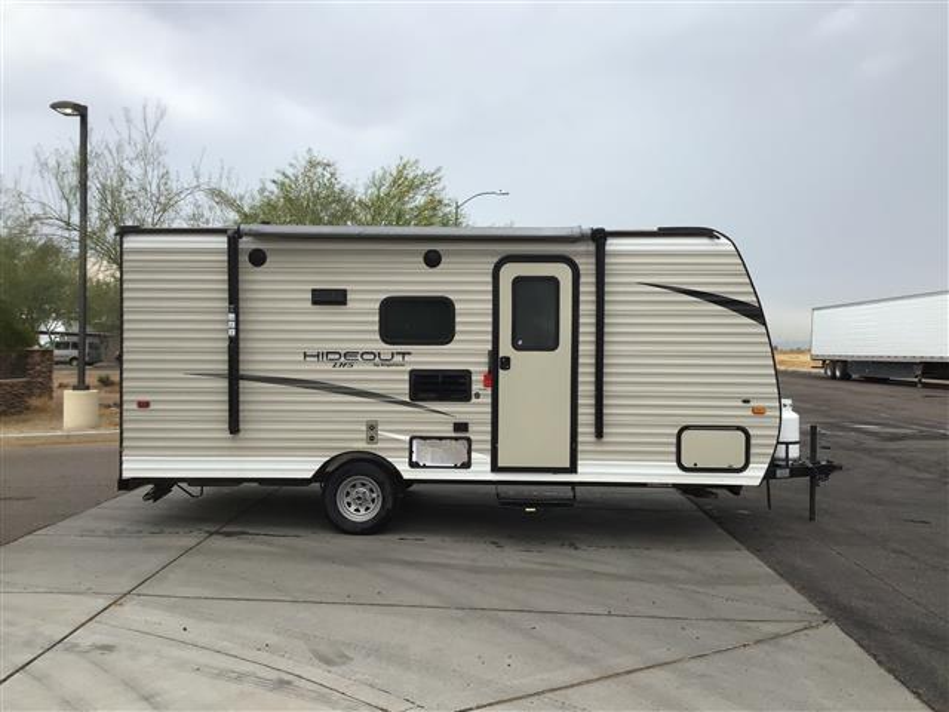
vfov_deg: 45.4
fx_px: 850
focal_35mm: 31
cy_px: 356
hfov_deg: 58.4
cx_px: 474
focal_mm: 3.3
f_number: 2.4
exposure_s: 1/586
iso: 25
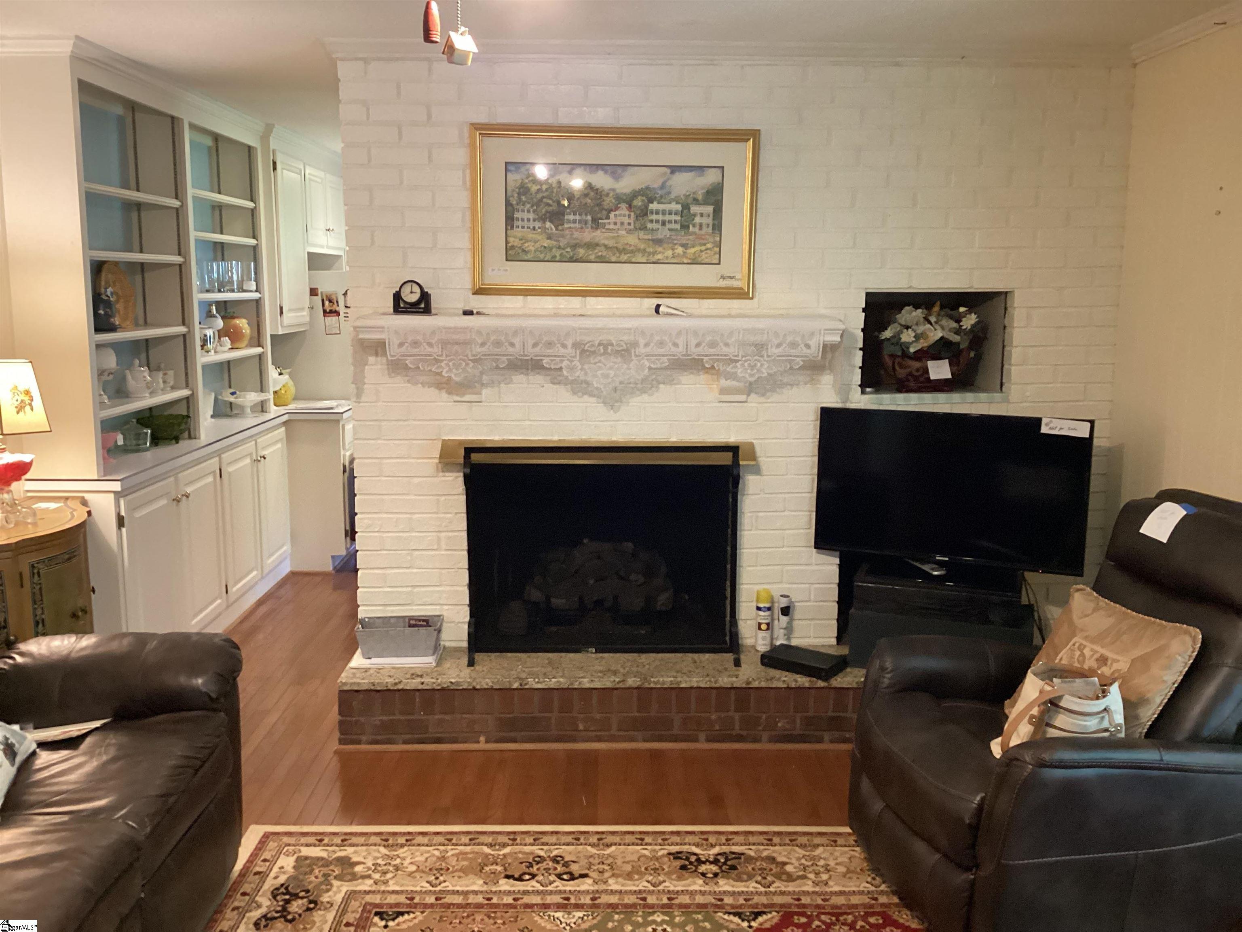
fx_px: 1112
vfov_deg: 45.4
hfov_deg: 58.4
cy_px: 466
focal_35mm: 31
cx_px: 621
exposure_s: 1/30
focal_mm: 3.3
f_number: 2.4
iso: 320
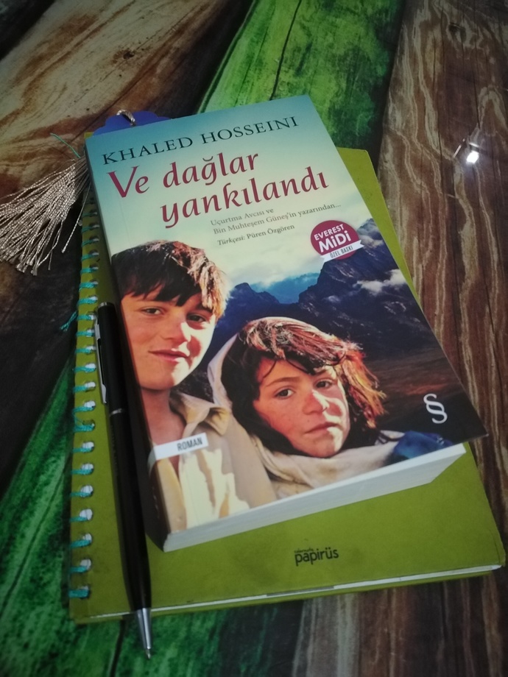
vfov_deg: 67.3
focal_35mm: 26
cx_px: 254
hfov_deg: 53.1
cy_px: 338
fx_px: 509
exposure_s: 1/20
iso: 631
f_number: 1.8
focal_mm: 3.62
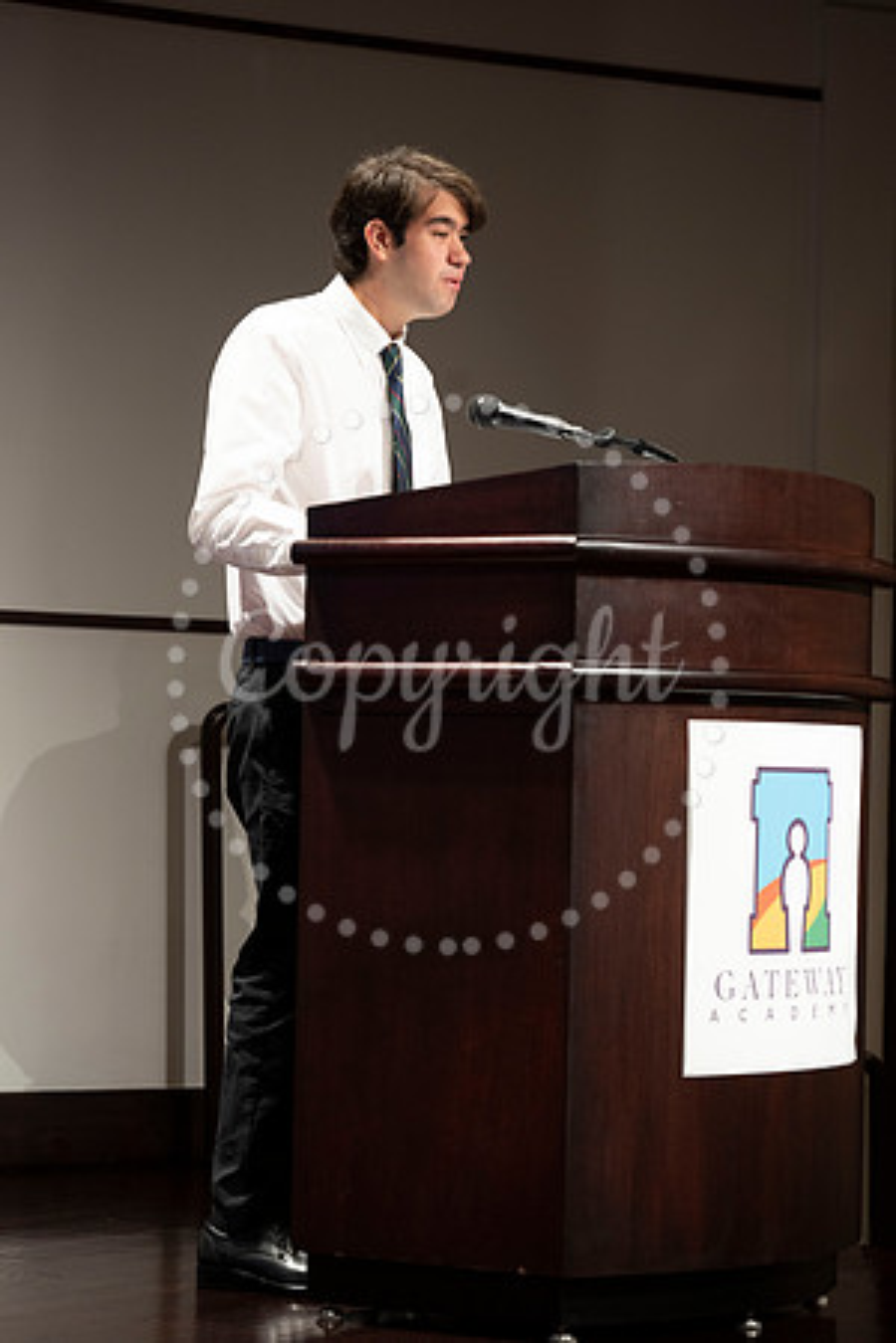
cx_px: 448
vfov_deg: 17.1
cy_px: 672
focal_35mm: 120
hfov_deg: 11.4
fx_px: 4480
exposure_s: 1/80
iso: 800
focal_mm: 120
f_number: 4
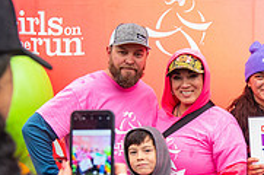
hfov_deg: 16.8
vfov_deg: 11.2
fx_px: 893
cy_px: 114
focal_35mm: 122
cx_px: 184
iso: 2000
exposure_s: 1/200
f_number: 4
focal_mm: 38
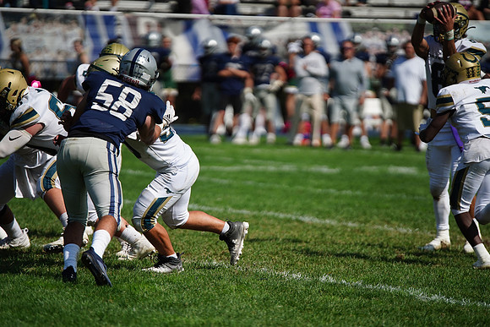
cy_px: 164
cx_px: 245
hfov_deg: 6.9
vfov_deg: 4.6
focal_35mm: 300
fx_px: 4084
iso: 400
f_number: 2.8
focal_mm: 300
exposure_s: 1/8000
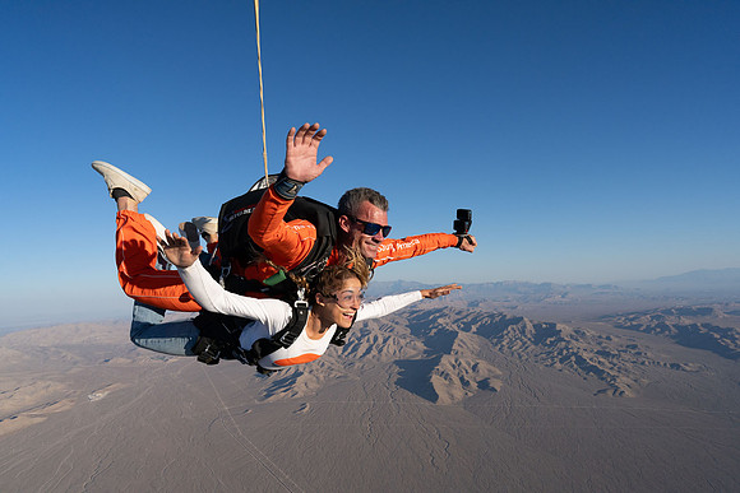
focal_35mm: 24
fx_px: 493
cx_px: 370
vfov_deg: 53.2
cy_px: 246
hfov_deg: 73.7
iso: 800
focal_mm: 24
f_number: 9
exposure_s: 1/2000
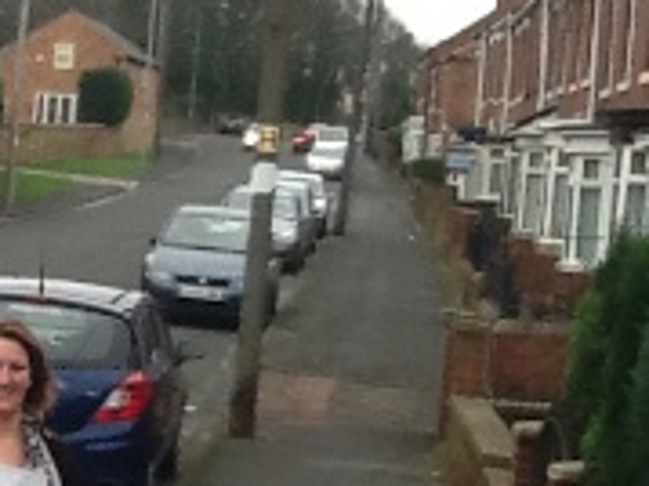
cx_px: 22
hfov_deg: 15.8
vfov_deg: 12.0
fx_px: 2305
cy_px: 383
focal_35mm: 123
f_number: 2.4
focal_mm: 2.03
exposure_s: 1/120
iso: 80
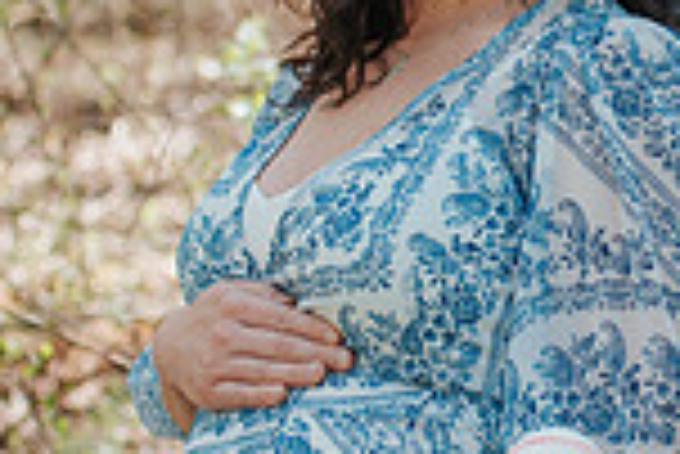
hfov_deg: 14.6
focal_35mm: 139
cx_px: 644
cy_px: 209
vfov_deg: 9.9
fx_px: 2628
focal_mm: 35
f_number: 2.5
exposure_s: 1/1000
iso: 320
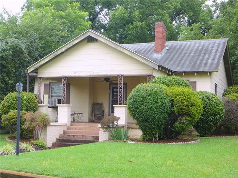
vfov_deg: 28.0
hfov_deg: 36.8
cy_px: 89
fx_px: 358
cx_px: 119
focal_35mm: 52
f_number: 3.4
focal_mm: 7.8
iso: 80
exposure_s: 1/200
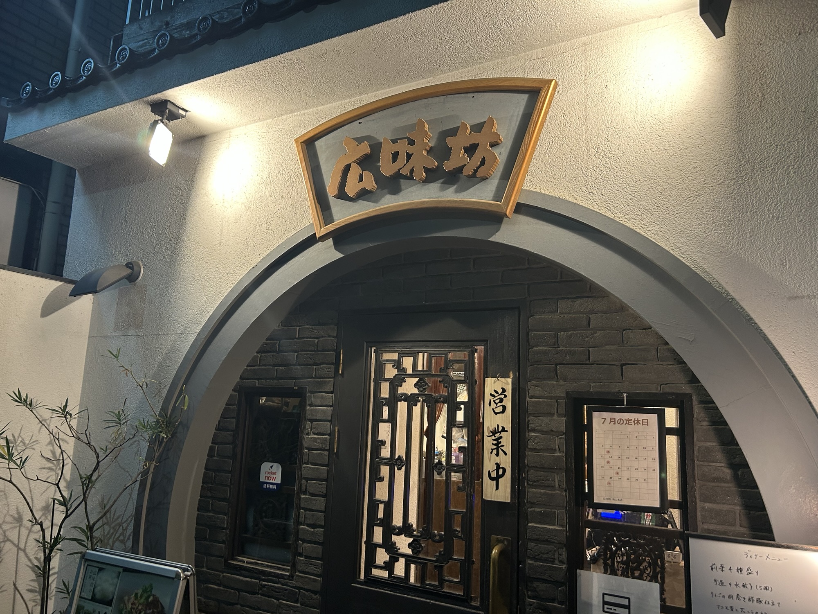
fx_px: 614
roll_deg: -3.8
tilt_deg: +11.8
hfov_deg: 67.3
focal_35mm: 26
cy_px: 307
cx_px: 409
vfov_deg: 53.1
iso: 125
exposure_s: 1/50
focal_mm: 5.7
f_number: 1.5
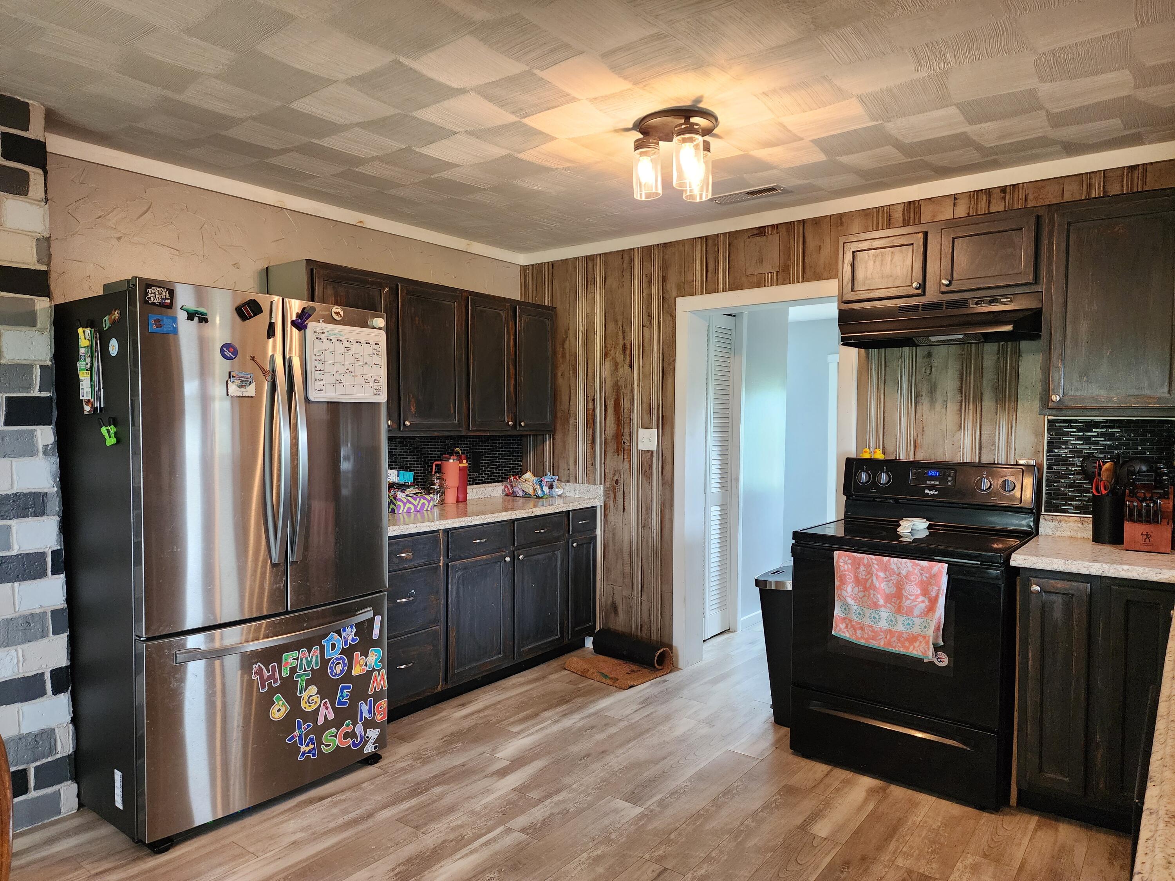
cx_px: 588
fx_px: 781
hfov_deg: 73.9
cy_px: 440
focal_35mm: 23
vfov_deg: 58.9
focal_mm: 6.4
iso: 320
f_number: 1.8
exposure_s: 1/120
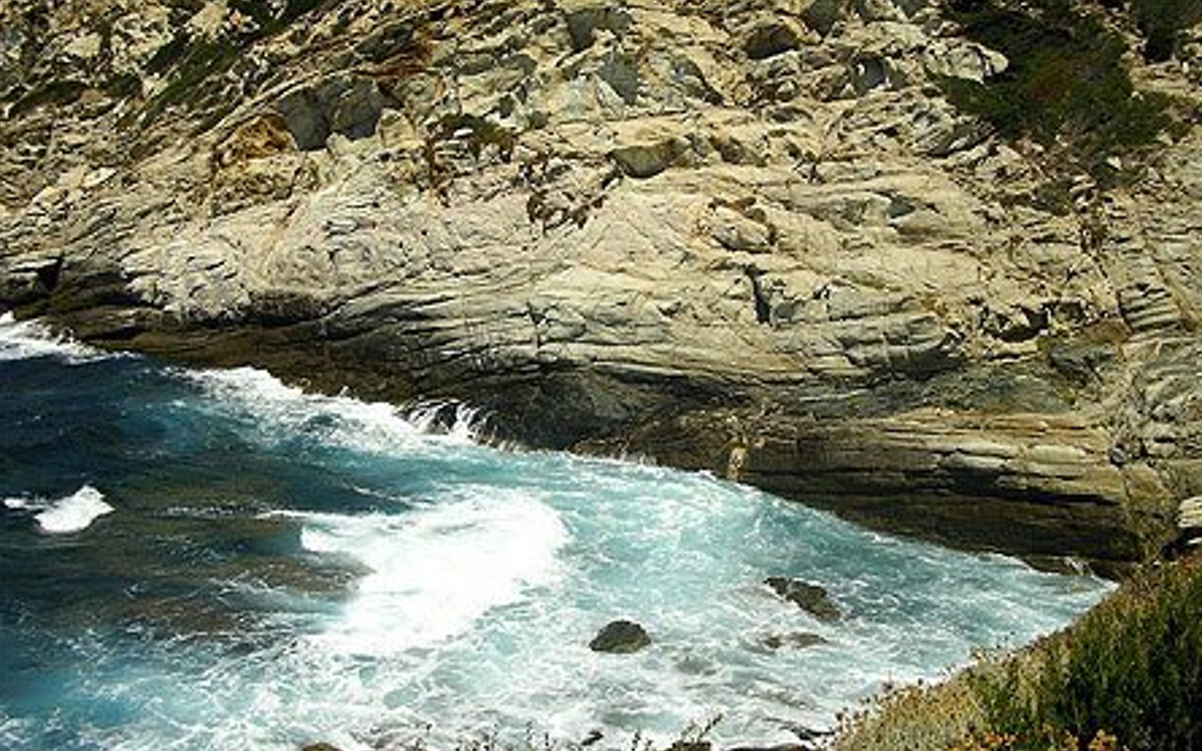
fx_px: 1441
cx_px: 600
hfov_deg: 45.3
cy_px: 384
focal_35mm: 44
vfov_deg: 29.2
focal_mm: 6.3
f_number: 4.2
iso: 50
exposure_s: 1/1000
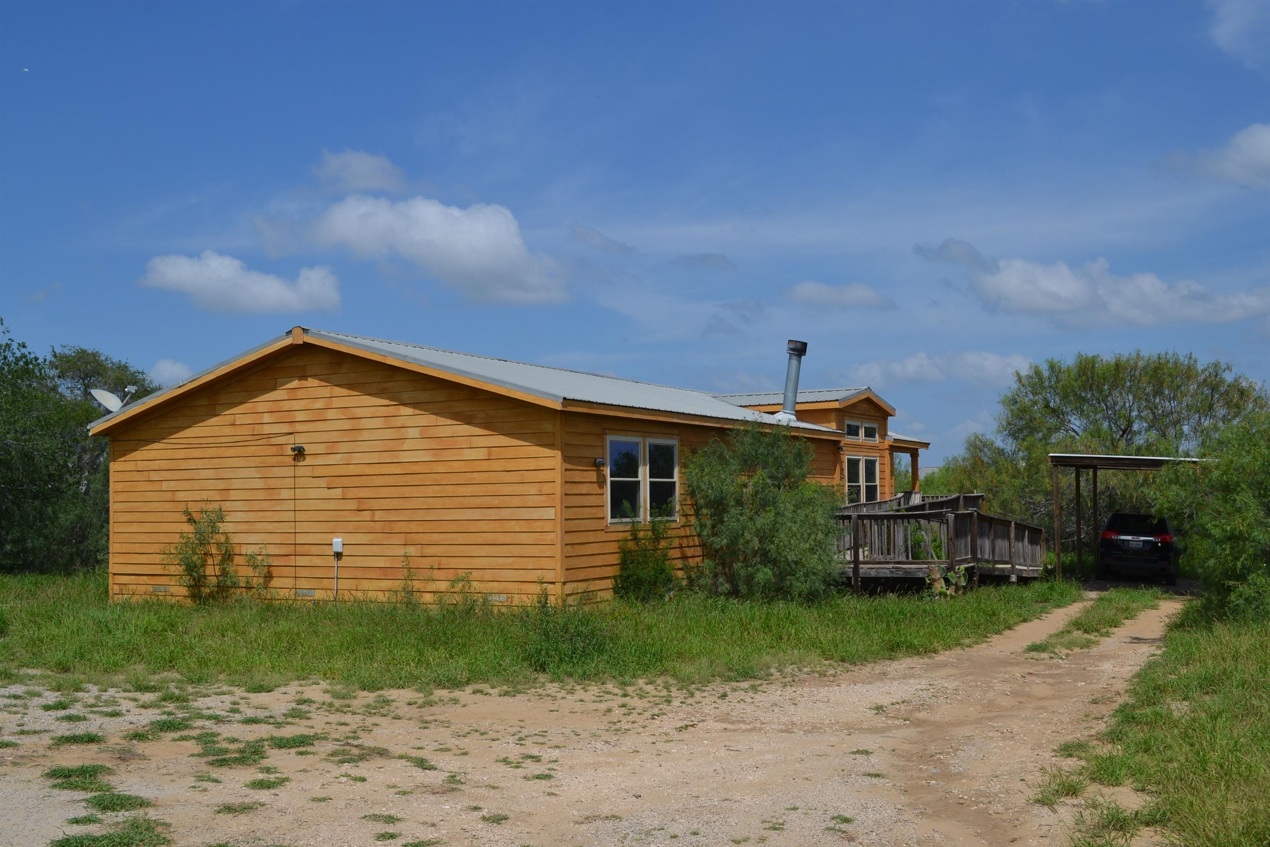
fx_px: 1270
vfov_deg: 36.9
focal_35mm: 36
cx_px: 635
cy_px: 424
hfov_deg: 53.1
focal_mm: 24
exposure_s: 1/320
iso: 100
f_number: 9
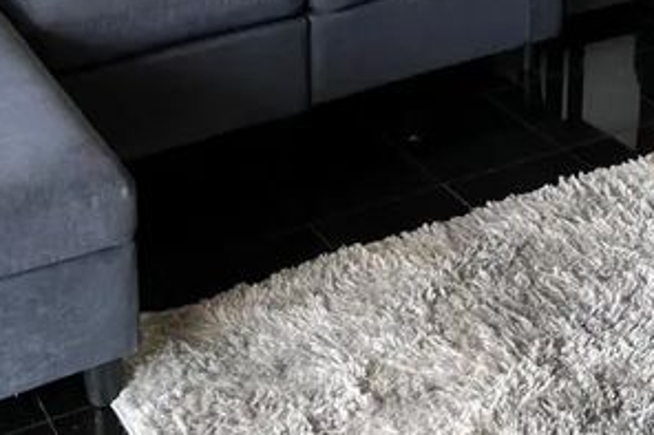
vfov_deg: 16.7
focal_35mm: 78
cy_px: -96
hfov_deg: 26.0
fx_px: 1416
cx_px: 382
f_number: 1.5
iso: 125
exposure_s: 1/121
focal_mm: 5.7
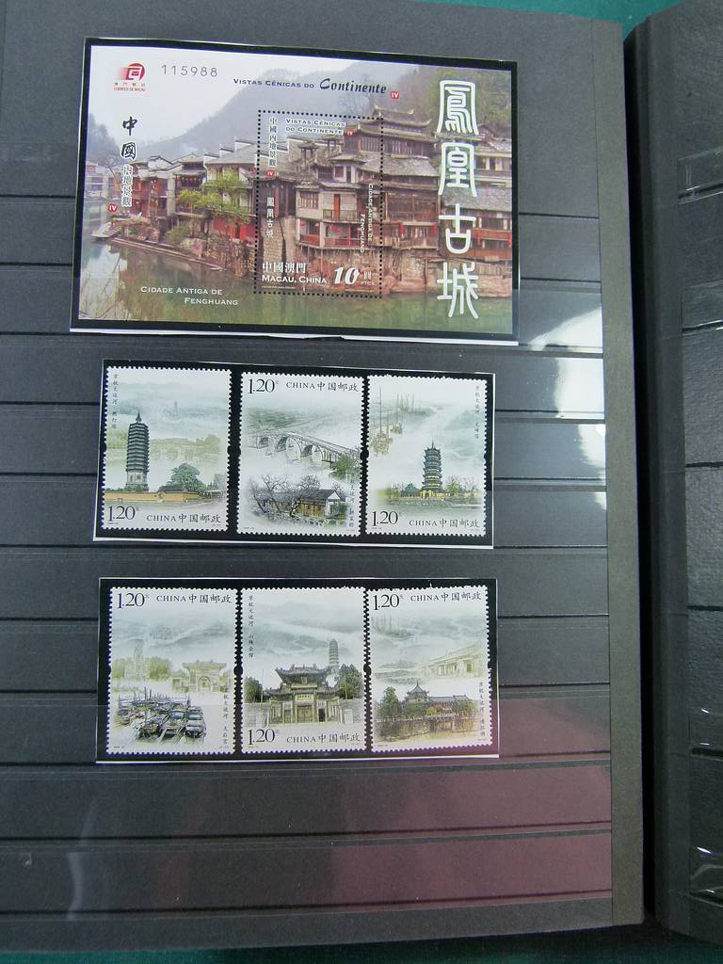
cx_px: 362
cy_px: 482
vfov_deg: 58.4
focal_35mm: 31
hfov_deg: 45.4
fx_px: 863
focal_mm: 5.6
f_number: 3
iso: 160
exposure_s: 1/100
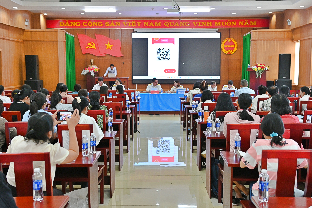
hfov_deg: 49.6
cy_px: 104
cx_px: 156
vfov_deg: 34.2
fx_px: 338
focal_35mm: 39
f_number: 2.8
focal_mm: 26
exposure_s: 1/125
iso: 800
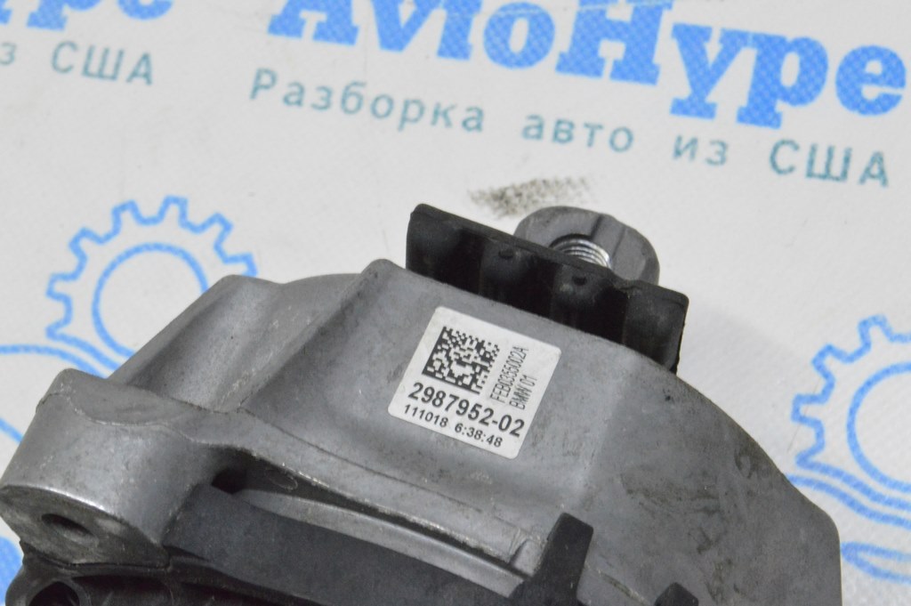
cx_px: 456
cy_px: 303
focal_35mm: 82
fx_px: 2086
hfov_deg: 24.6
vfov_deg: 16.5
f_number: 20
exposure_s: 1/20
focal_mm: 55
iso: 6400
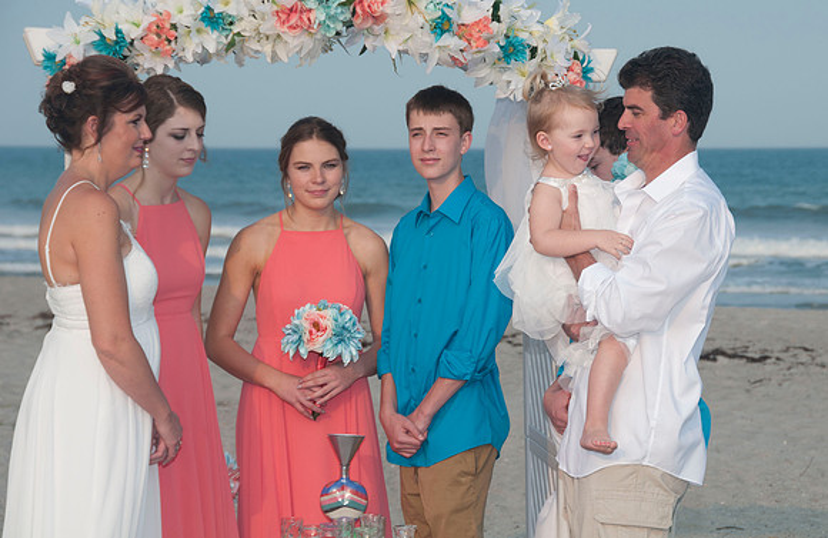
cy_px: 240
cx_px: 450
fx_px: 3565
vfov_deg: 8.6
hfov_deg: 13.2
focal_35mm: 156
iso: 100
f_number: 9
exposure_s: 1/250
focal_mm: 95
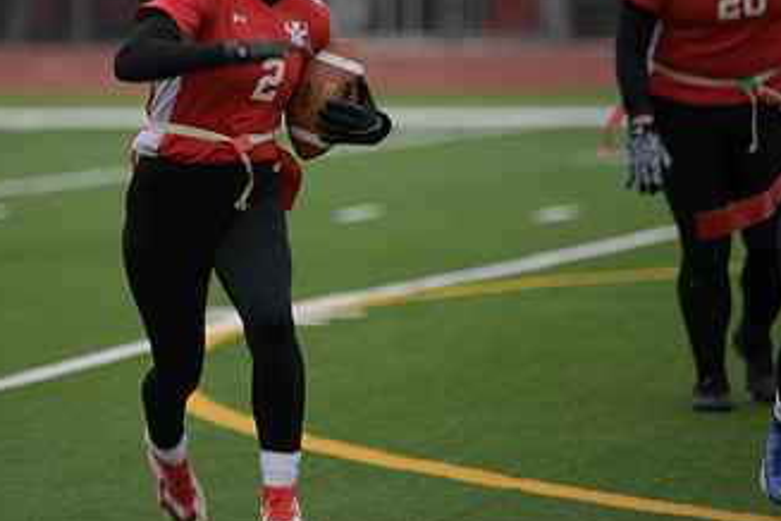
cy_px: 137
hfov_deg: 6.6
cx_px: 258
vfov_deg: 4.4
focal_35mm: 310
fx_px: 6725
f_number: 2.8
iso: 90
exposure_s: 1/200
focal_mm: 175
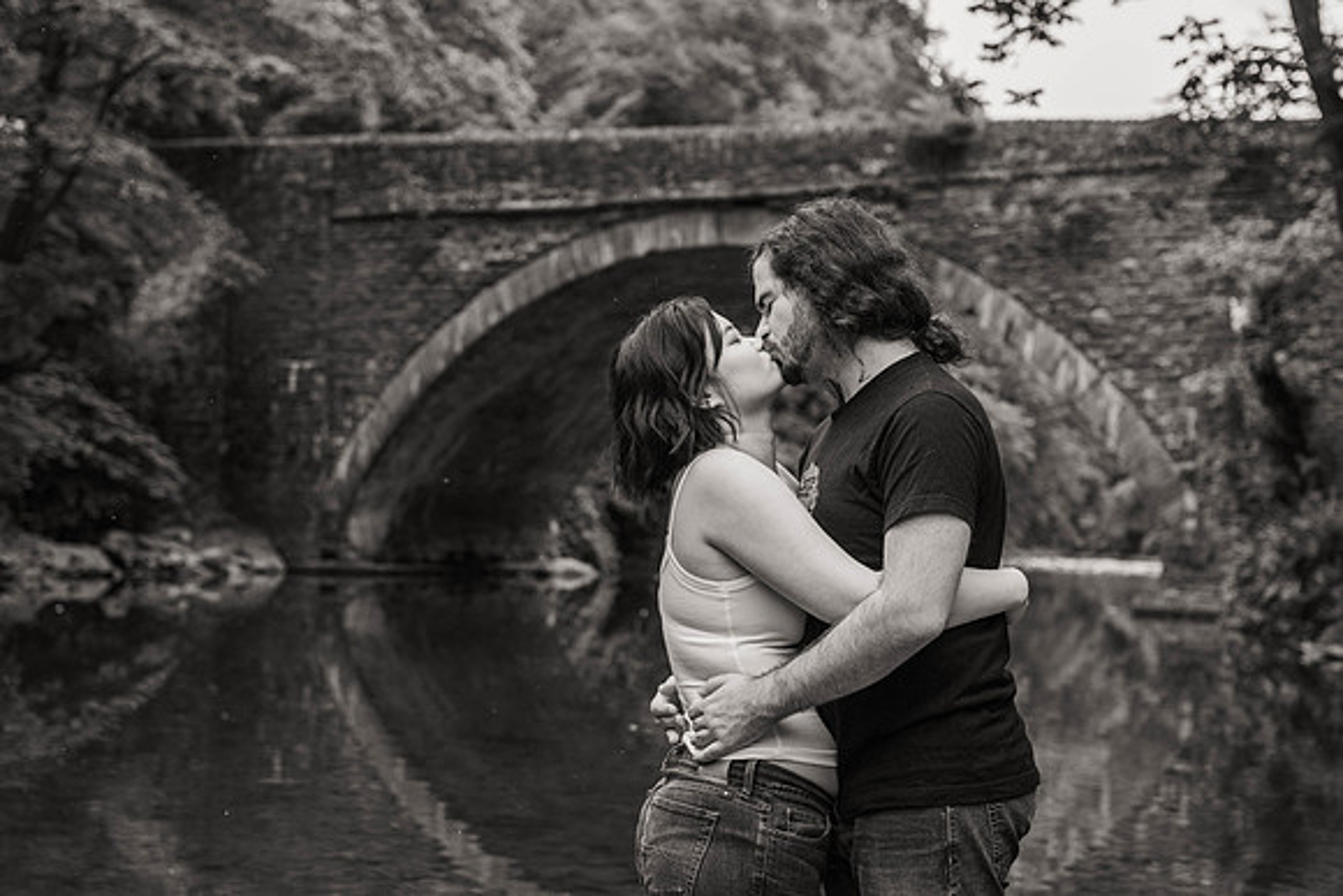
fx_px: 2459
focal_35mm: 66
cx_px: 672
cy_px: 429
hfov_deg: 30.5
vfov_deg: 20.6
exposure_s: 1/250
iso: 1250
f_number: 4
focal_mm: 58
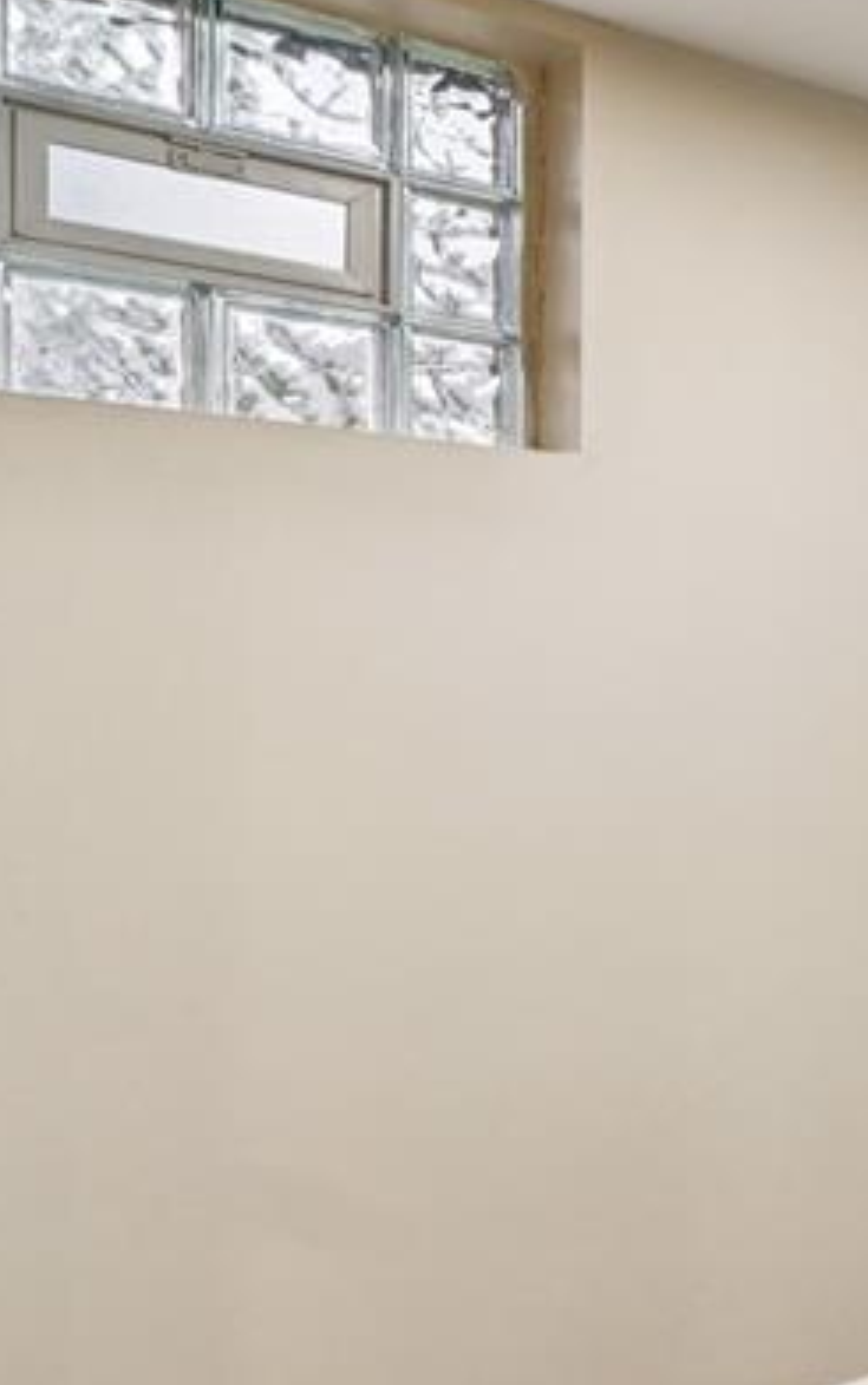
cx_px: 1679
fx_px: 1592
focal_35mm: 42
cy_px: 701
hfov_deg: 19.5
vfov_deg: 47.0
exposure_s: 1/6
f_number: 13
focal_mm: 15.8
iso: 320
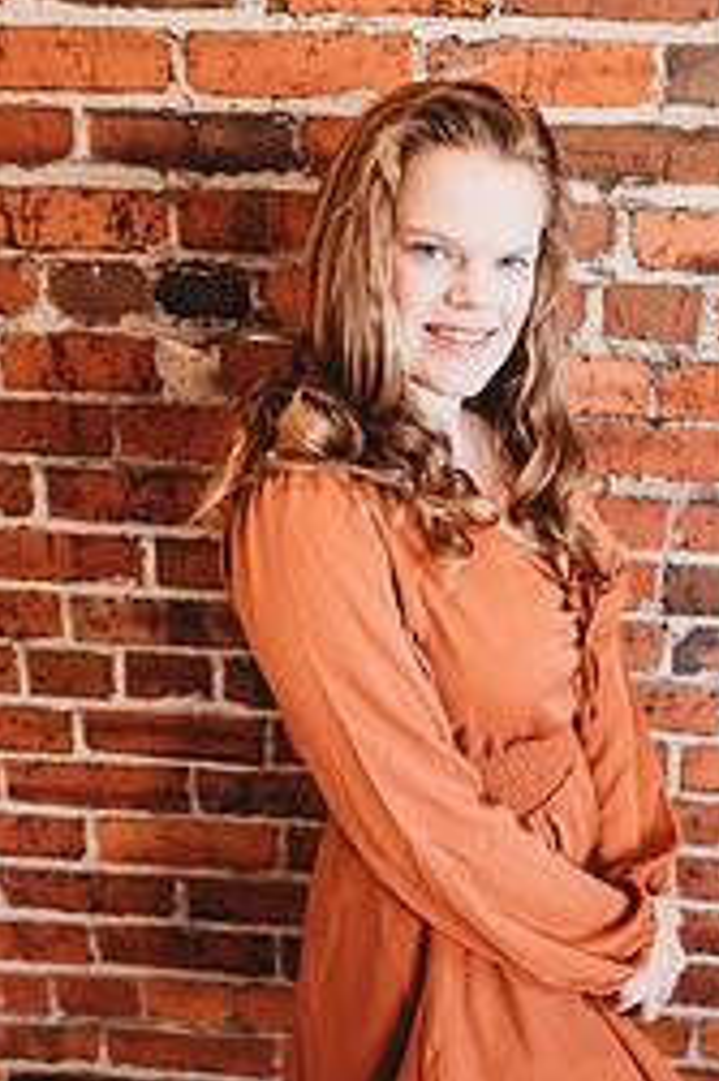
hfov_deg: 31.0
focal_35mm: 43
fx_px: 1290
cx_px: 456
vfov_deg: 45.4
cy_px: 504
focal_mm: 24
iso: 500
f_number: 2.2
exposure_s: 1/160
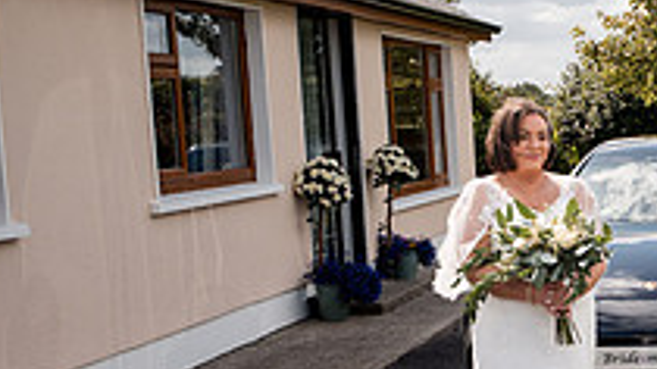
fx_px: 1411
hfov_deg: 23.4
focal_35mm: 81
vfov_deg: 14.9
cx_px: 838
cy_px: 233
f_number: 2.8
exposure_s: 1/2000
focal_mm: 28
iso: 100
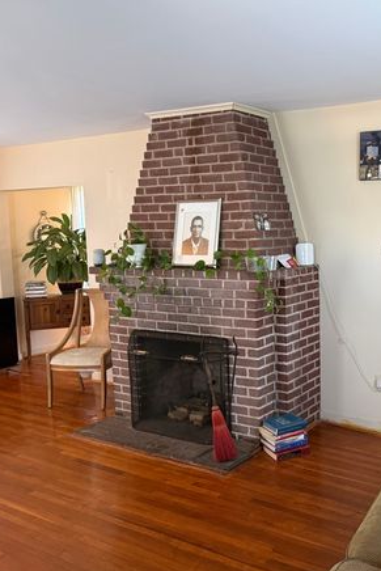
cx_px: 305
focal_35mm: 34
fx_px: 539
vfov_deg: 55.8
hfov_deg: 37.5
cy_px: 289
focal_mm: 6.76
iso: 400
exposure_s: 1/60
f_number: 1.78
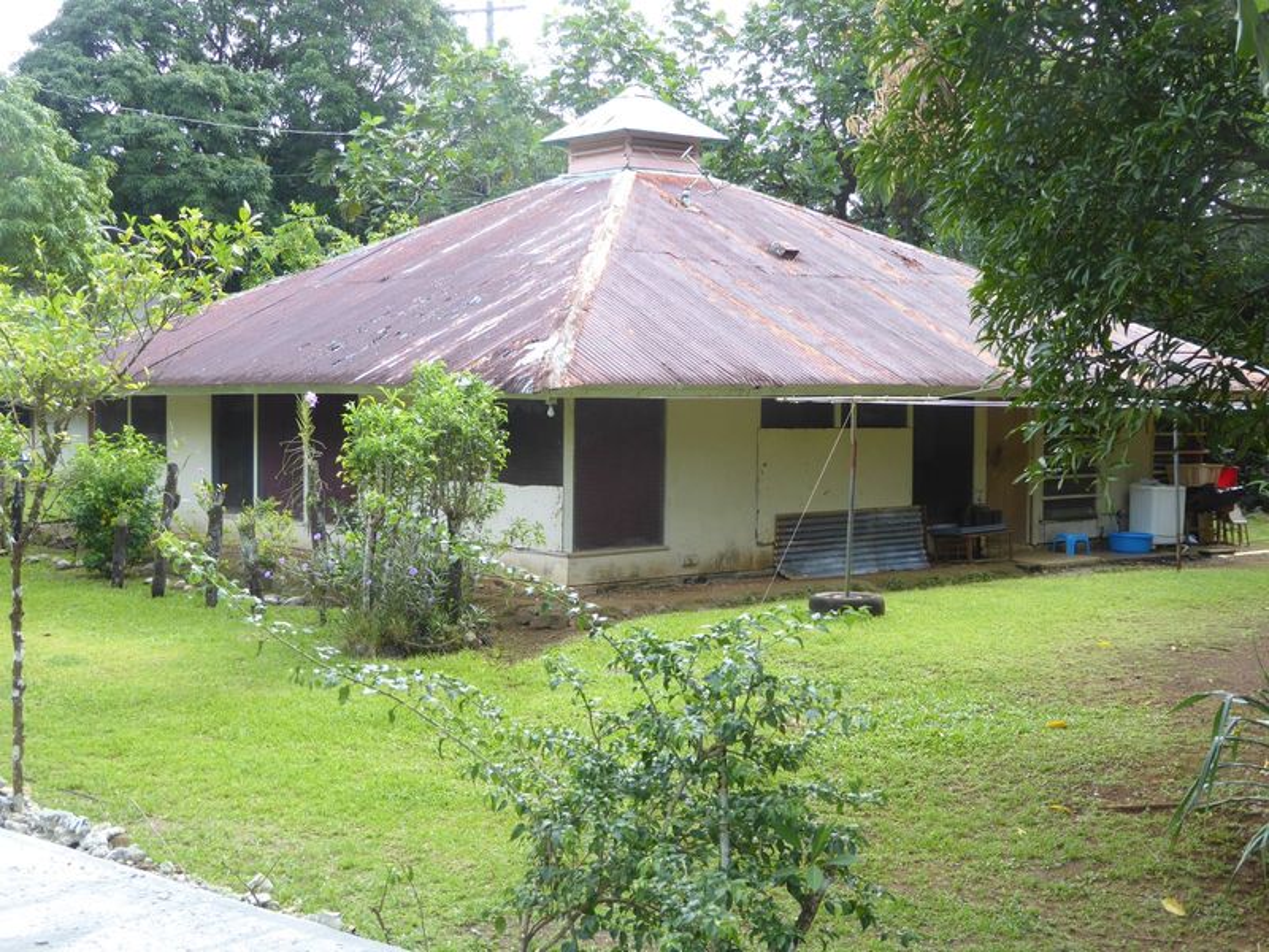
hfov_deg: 40.4
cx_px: 634
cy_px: 476
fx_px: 1723
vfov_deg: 30.9
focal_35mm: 47
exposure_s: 1/60
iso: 80
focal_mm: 8.4
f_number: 4
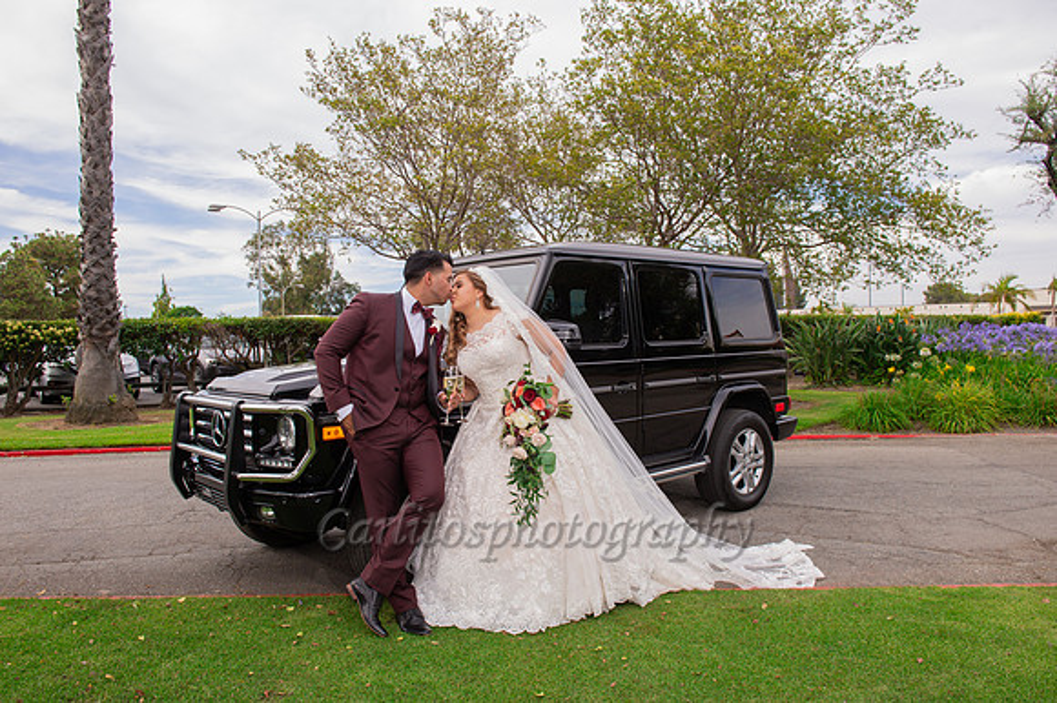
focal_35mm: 26
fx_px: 763
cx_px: 528
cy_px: 352
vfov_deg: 49.5
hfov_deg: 69.4
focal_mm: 26
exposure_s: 1/250
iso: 400
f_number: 8
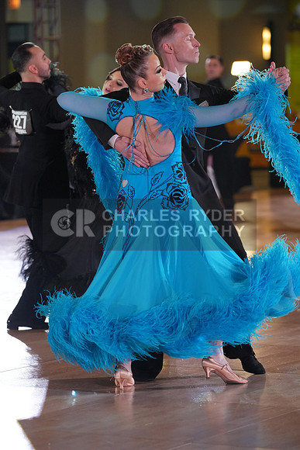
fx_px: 2099
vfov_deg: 12.2
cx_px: 150
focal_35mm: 168
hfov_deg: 8.2
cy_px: 225
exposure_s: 1/500
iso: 1600
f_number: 4
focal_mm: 168
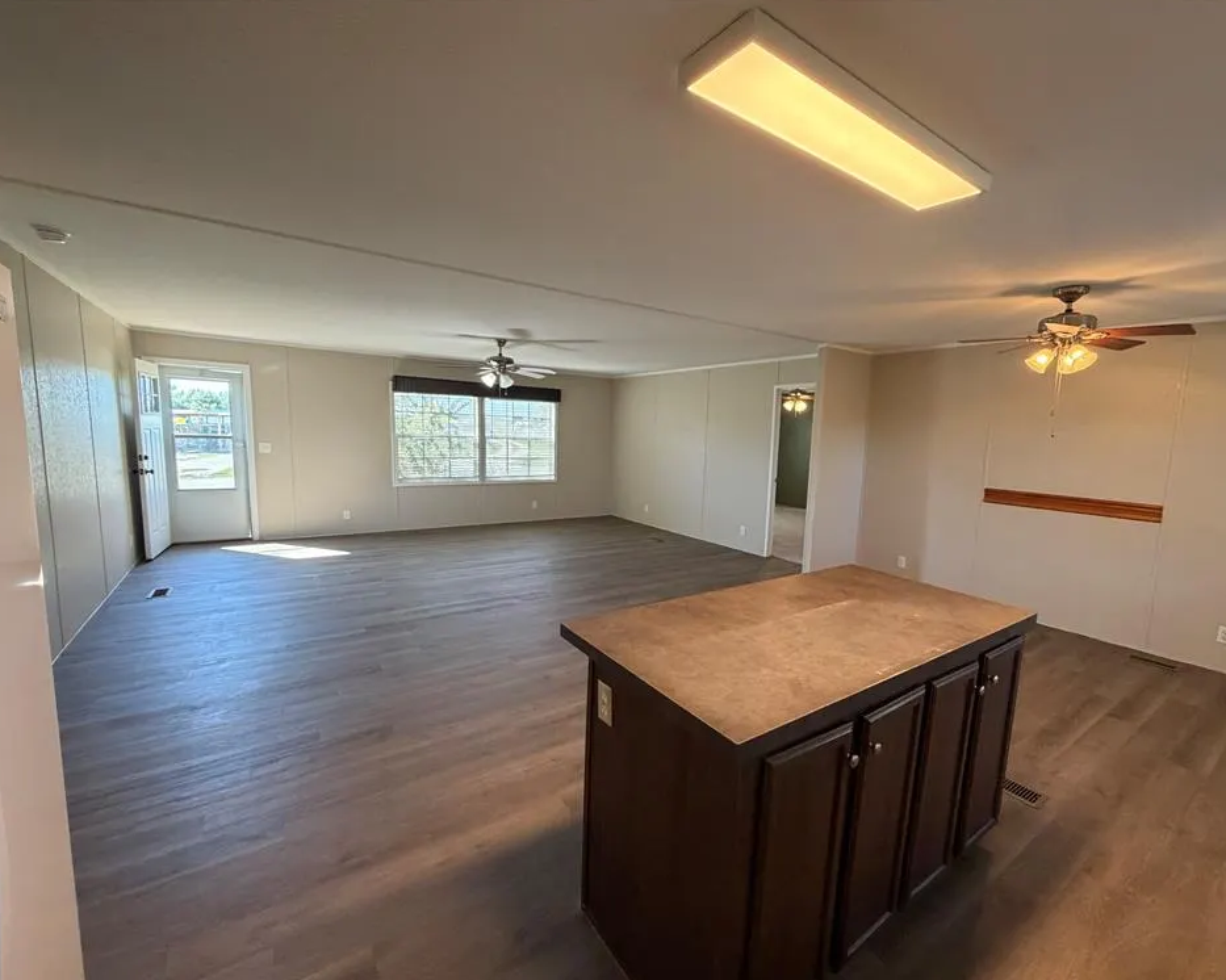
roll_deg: -1.6
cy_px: 497
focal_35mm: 15
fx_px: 544
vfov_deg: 84.0
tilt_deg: -8.3
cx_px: 648
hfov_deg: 96.7
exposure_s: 1/120
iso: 320
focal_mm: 2.22
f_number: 2.2
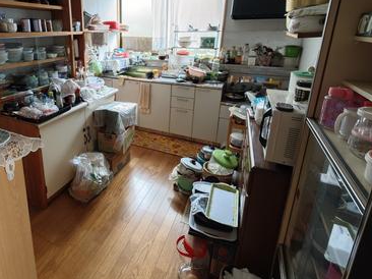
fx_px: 226
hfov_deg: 75.5
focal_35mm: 21
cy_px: 93
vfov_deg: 61.8
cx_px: 113
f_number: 1.8
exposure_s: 1/37
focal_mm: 2.03
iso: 200
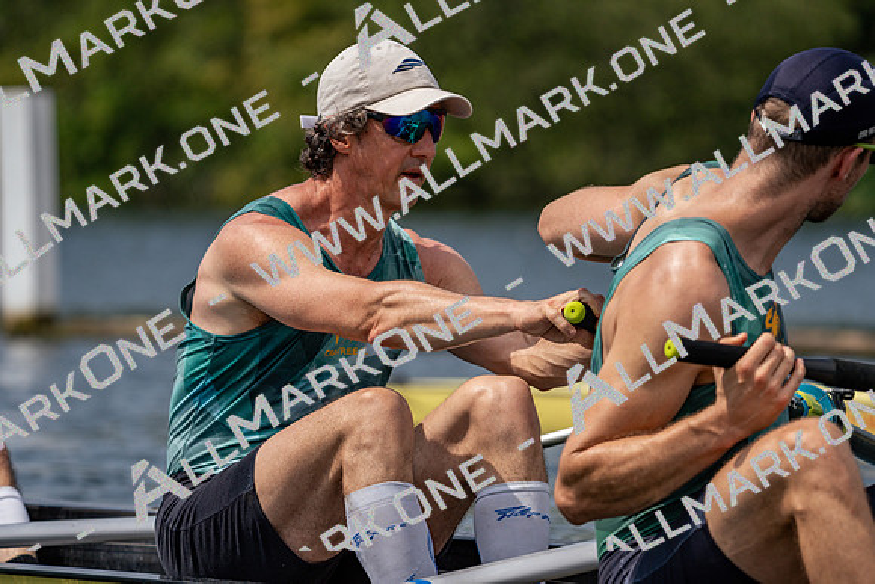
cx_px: 438
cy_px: 292
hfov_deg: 6.4
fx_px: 7876
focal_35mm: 324
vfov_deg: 4.2
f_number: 6.3
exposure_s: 1/1600
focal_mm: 324
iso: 200
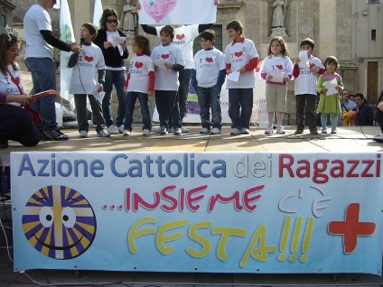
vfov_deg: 38.7
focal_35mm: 37
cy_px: 139
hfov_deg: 50.1
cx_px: 197
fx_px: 409
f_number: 5.6
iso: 100
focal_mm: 5.8
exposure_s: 1/250
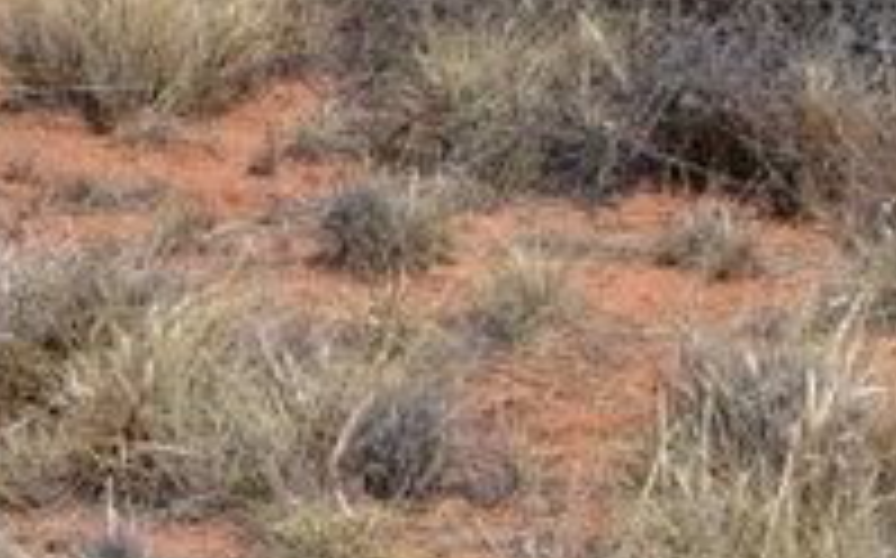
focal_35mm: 188
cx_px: -171
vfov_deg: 6.8
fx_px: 4587
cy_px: -450
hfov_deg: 11.0
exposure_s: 1/400
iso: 100
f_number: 10
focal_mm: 34
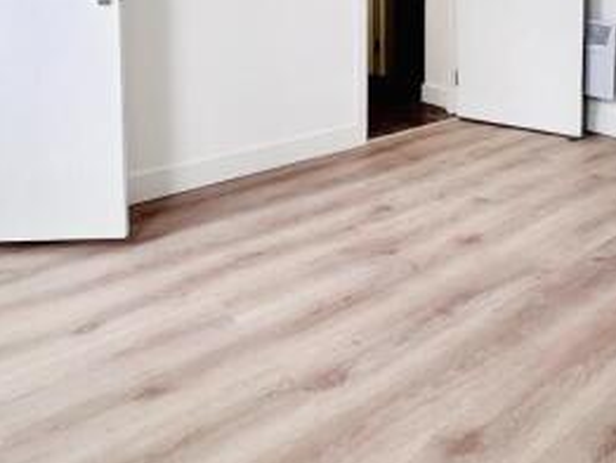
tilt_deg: -3.5
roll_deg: -0.9
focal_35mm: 29
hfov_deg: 60.9
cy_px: -22
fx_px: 516
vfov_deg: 40.7
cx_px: 379
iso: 32
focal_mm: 1.57
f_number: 1.8
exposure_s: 1/122
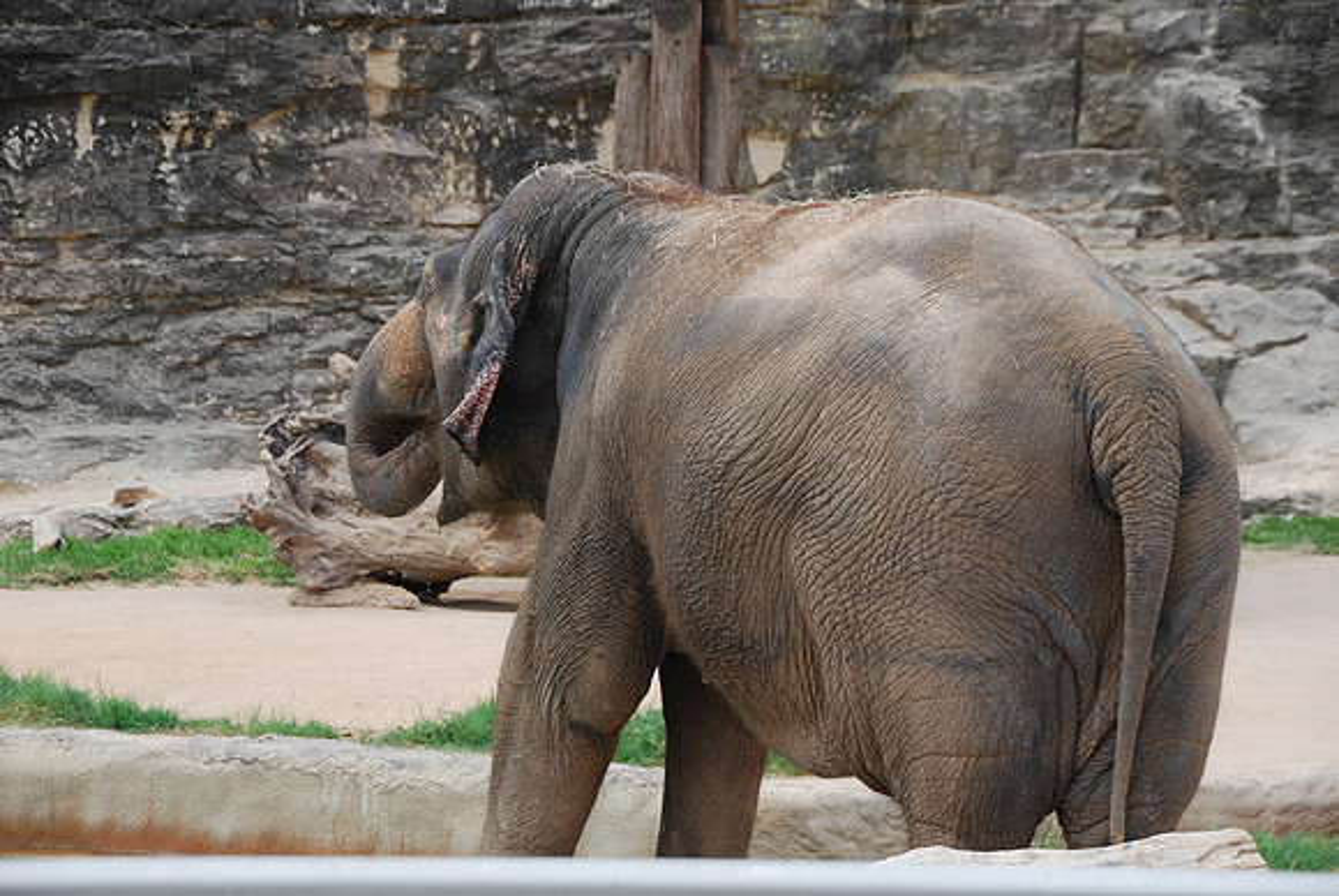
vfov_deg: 11.7
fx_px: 4356
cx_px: 670
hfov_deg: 17.5
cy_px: 448
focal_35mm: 117
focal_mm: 78
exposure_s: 1/500
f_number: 5.3
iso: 200
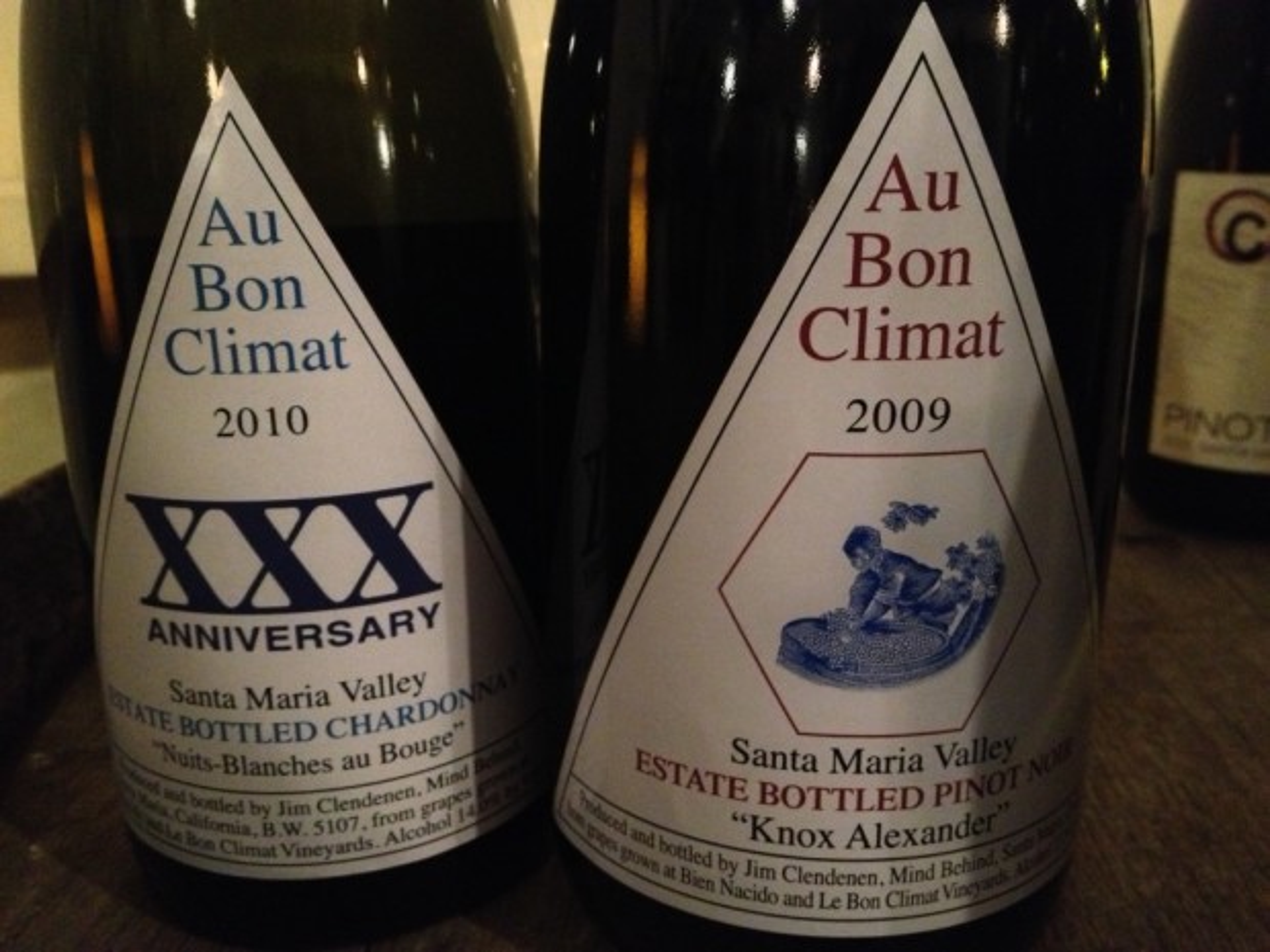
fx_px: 1284
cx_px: 635
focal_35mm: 35
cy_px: 476
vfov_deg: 40.7
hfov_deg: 52.6
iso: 800
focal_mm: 4.28
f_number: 2.4
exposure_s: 1/15
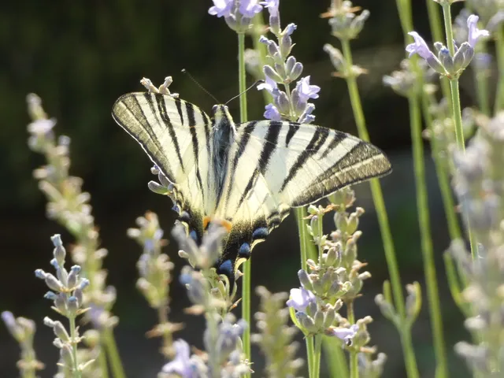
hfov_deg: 8.6
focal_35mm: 229
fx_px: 3334
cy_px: 189
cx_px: 252
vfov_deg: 6.5
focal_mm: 41.1
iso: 160
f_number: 5.5
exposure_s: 1/80
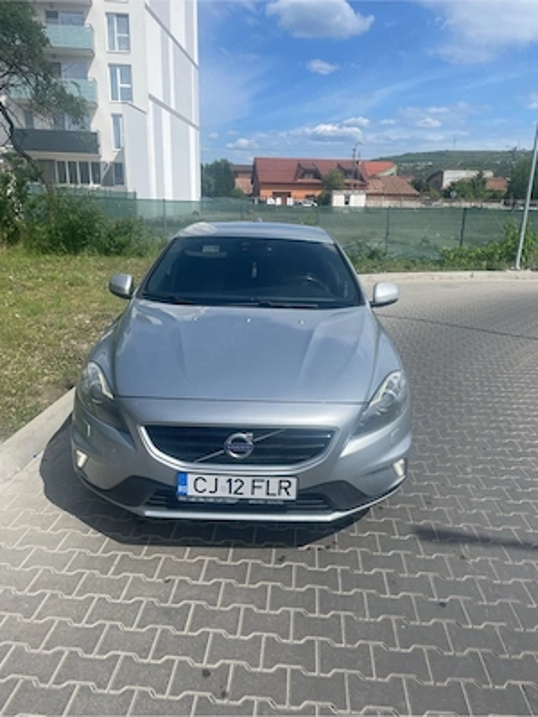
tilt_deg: -14.6
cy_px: 358
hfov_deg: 53.1
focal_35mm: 26
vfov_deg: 67.3
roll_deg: -0.5
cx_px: 269
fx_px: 539
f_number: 1.6
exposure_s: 1/4292
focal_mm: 4.2
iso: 32
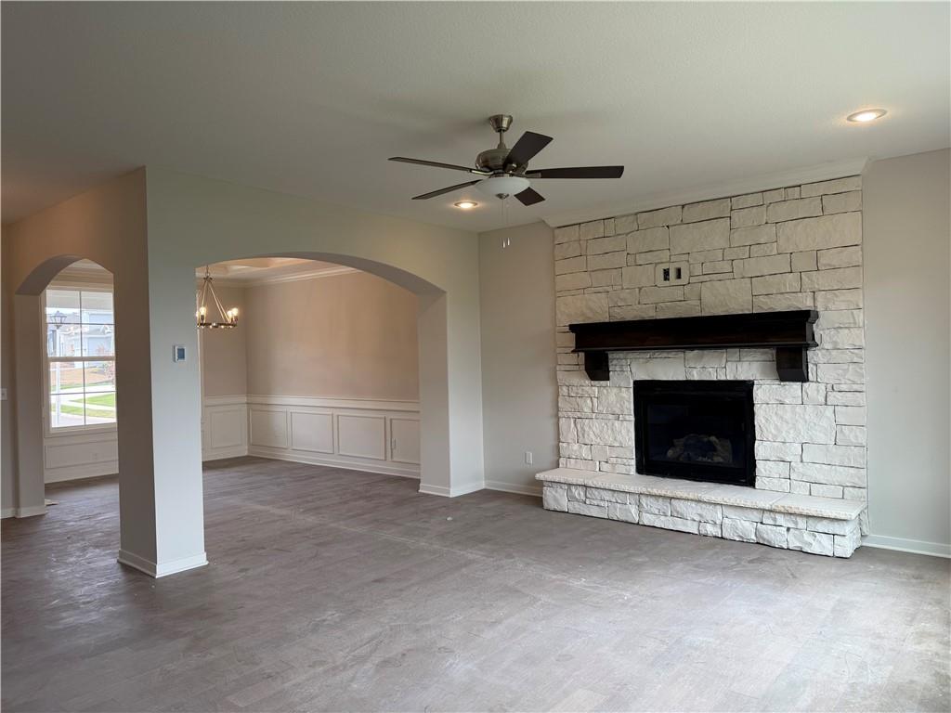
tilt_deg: -0.2
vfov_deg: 56.8
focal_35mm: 24
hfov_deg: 71.6
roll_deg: +1.5
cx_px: 476
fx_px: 659
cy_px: 356
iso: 80
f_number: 1.78
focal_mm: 6.76
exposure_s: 1/215
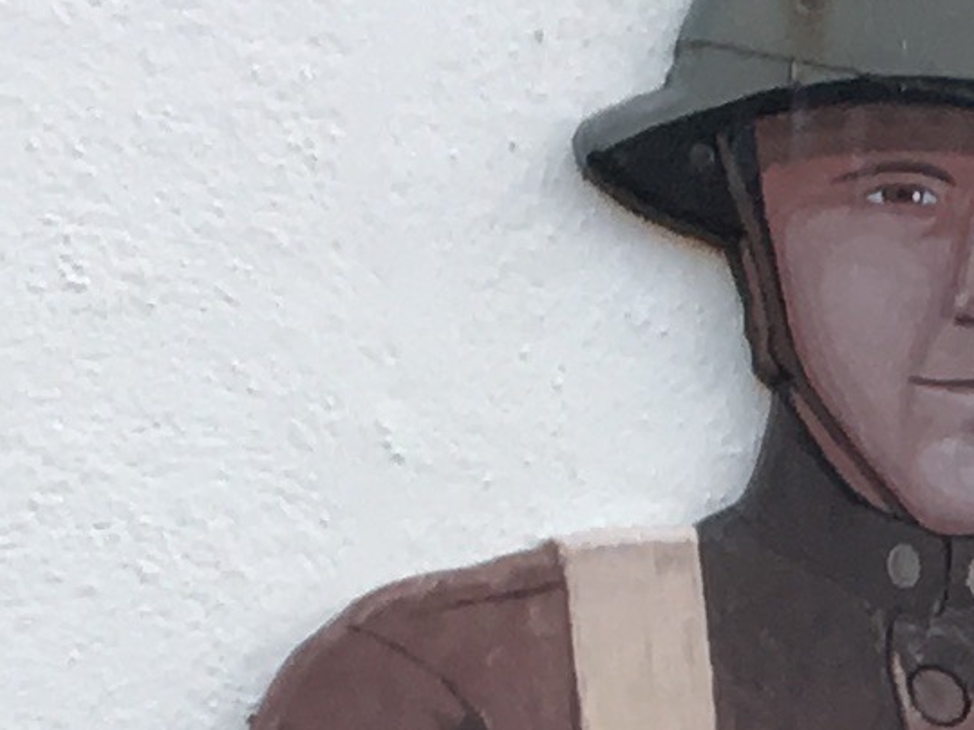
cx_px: 2371
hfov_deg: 8.3
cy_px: 1856
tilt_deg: -6.3
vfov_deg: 6.5
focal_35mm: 217
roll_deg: -0.9
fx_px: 6104
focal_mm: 4.15
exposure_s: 1/120
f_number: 2.2
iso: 32
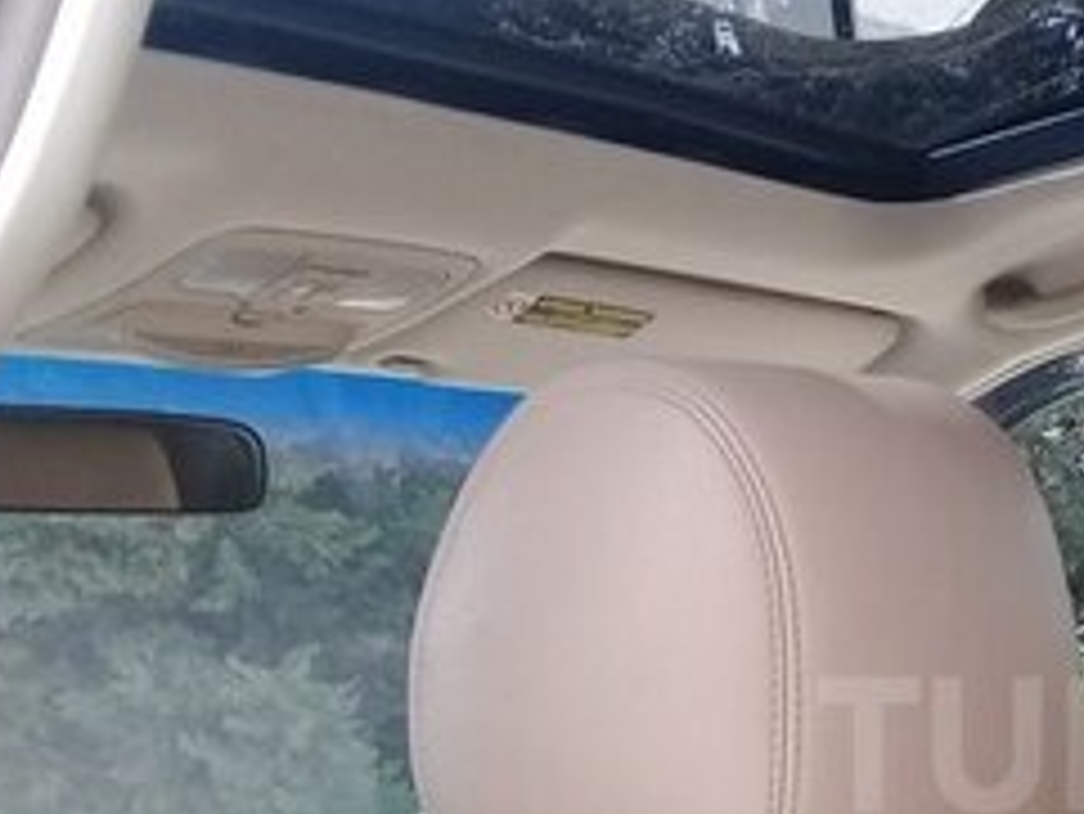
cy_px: 744
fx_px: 2663
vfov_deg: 17.1
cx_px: 1277
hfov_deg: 21.5
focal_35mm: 85
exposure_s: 1/245
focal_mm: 3.3
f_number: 2.2
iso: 50
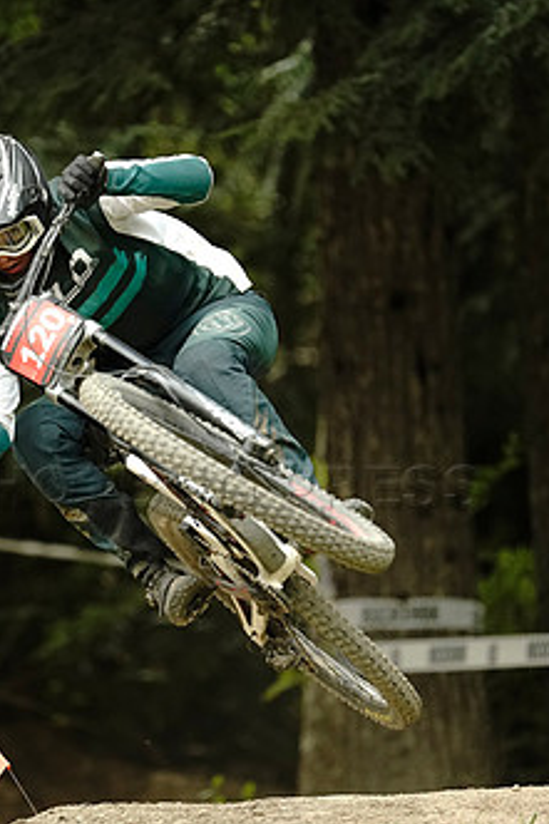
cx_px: 191
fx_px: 18615
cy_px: 477
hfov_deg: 1.7
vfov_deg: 2.5
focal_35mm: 813
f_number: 4
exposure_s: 1/2500
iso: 5000
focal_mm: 600
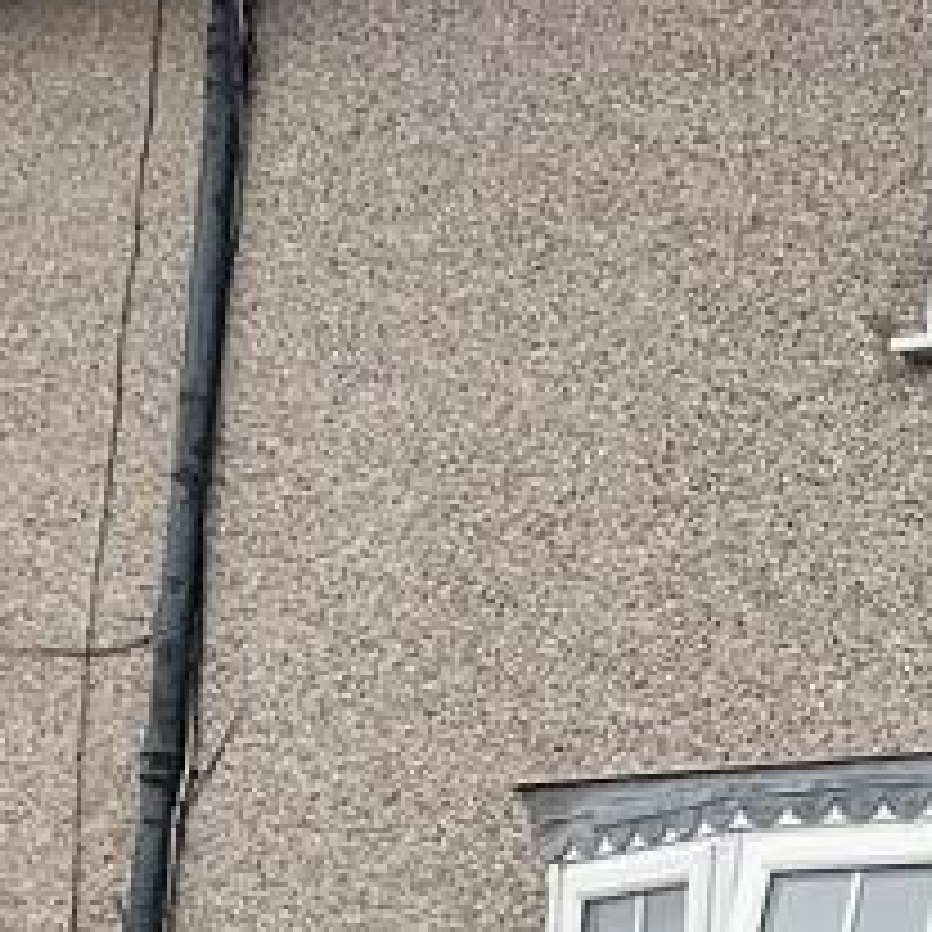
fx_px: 3869
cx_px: 1049
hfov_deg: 13.4
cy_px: 720
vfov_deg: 13.7
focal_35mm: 127
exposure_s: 1/640
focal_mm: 3
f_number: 1.8
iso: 20
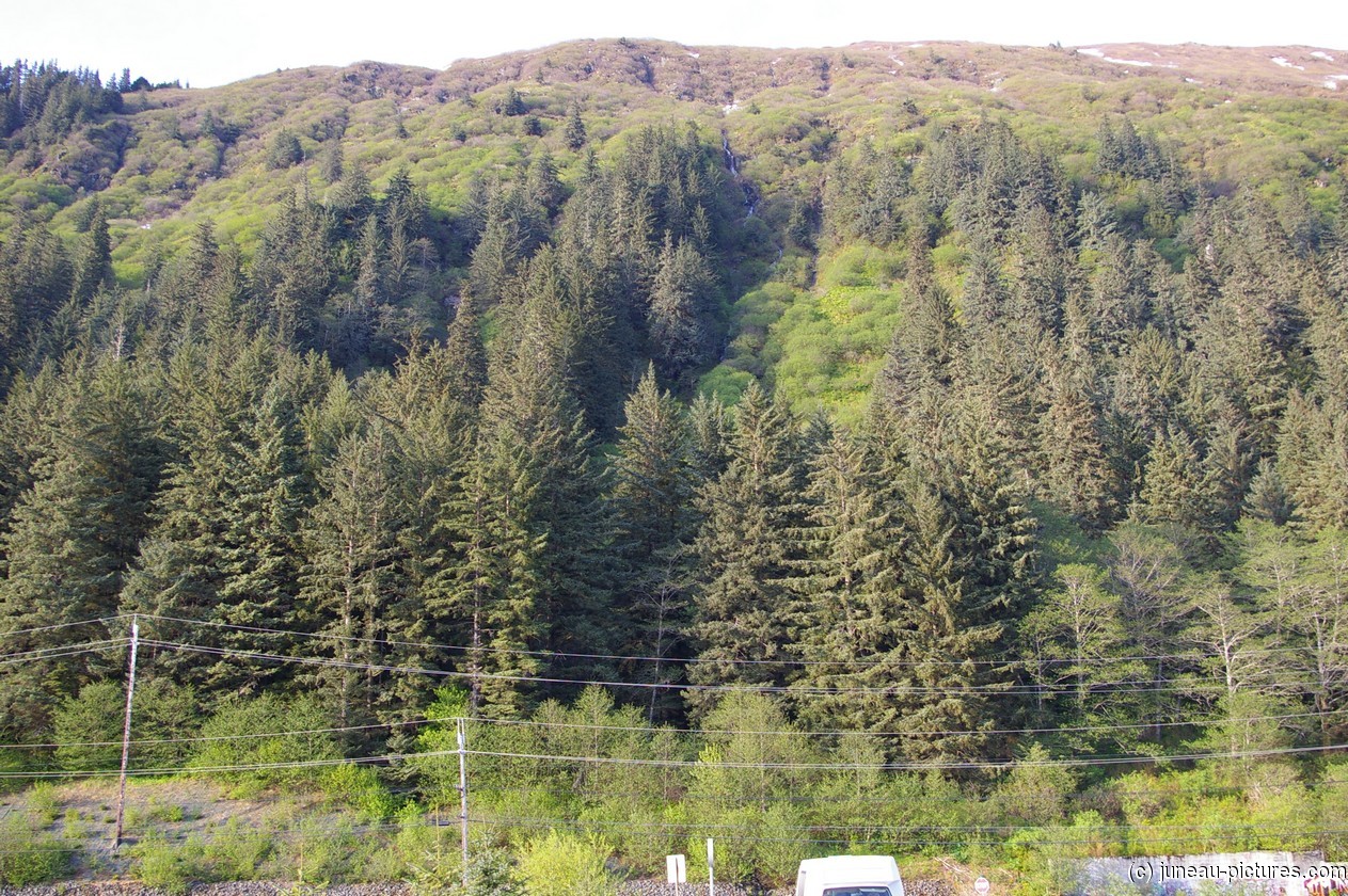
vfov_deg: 36.8
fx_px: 1347
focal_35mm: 36
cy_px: 448
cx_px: 674
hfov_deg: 53.2
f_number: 5.6
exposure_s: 1/90
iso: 200
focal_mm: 24
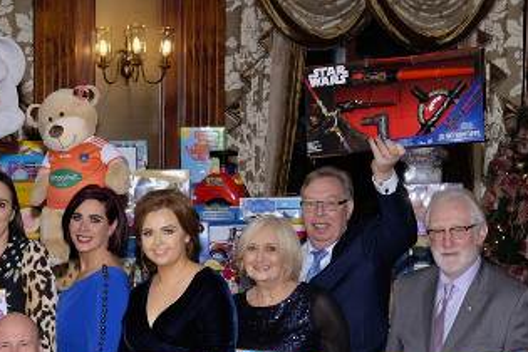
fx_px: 1877
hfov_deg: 15.7
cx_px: -5
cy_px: 396
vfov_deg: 10.6
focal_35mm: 128
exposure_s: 1/160
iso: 800
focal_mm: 35
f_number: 4
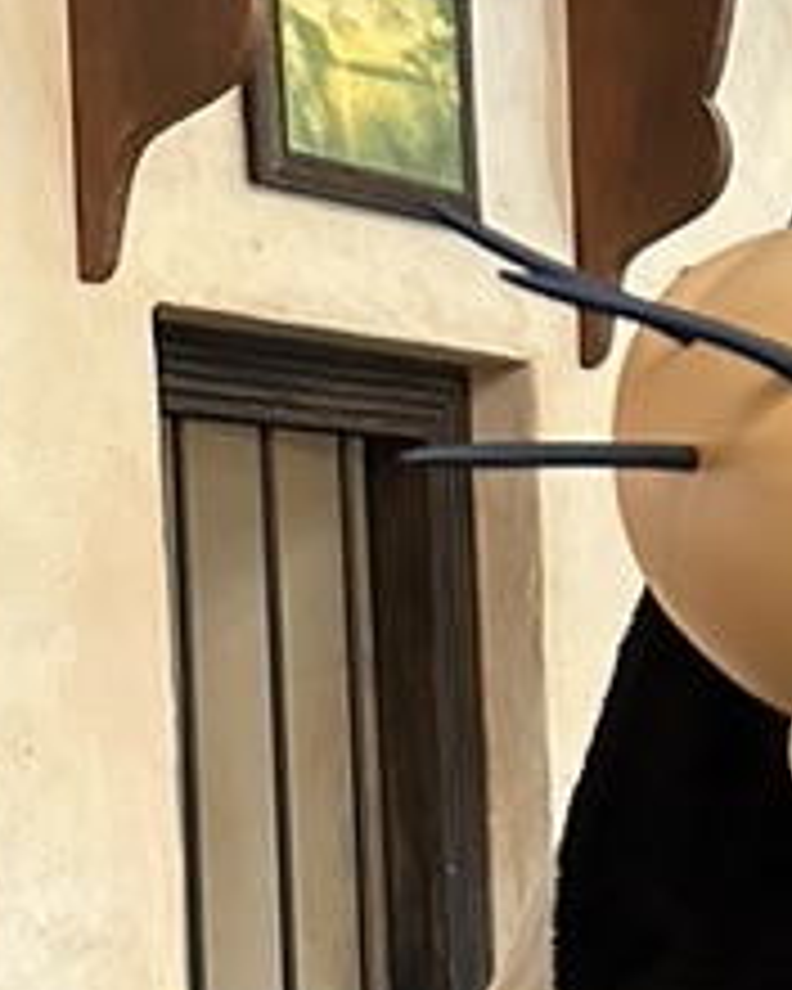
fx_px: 3194
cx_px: 1372
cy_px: 1022
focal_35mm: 109
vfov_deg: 17.2
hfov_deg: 13.0
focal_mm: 6.86
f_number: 1.78
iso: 800
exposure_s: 1/60
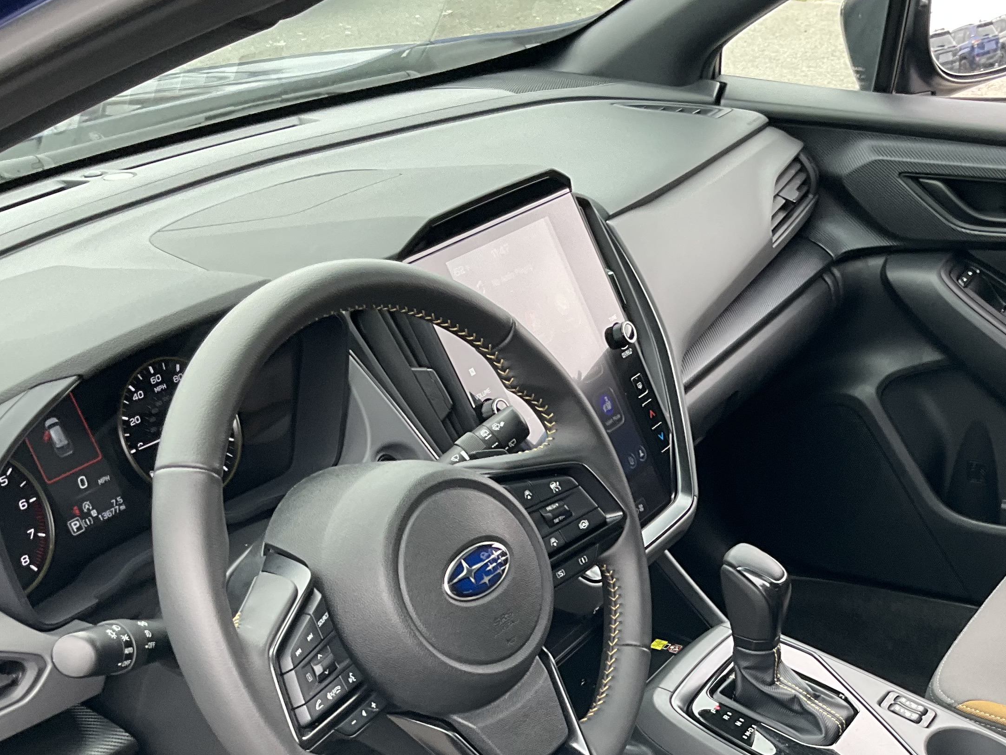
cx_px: 736
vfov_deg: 26.0
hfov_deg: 34.9
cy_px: 701
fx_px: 1569
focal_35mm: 54
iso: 64
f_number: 1.8
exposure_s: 1/122
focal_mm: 3
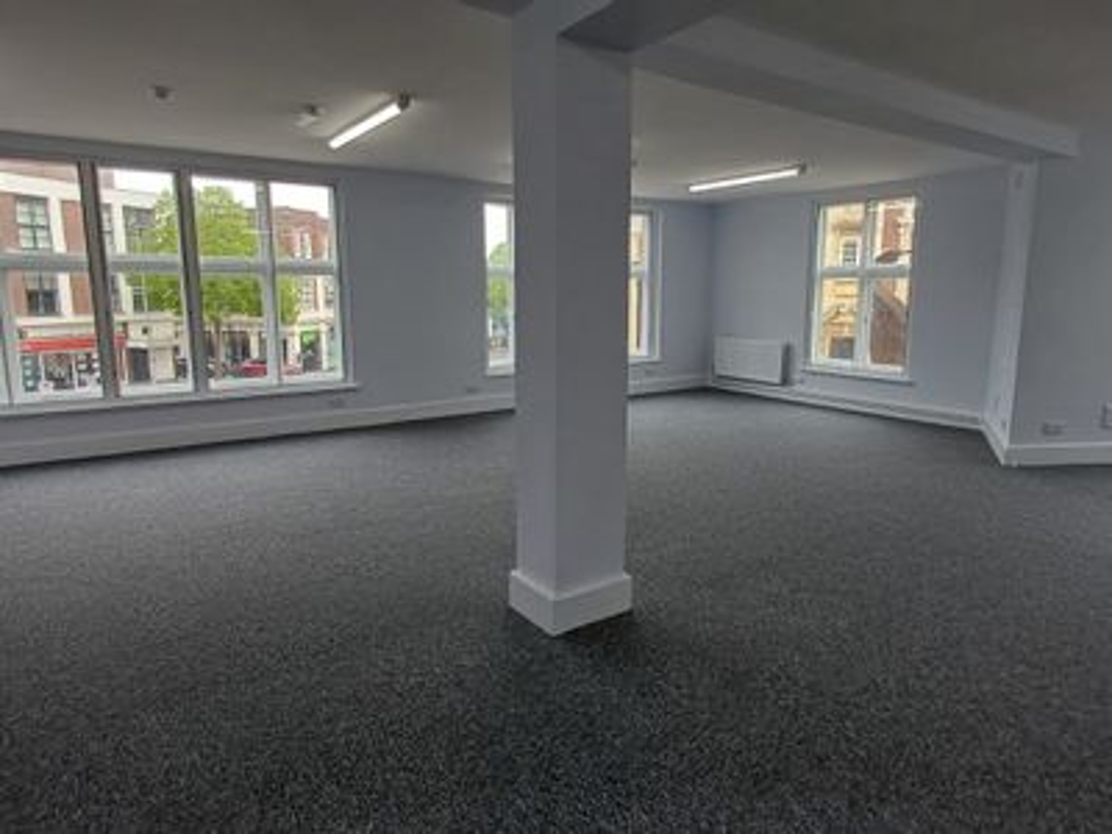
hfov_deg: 94.5
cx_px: 556
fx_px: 514
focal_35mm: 16
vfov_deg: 78.1
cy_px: 417
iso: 40
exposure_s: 1/114
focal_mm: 1.64
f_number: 2.2
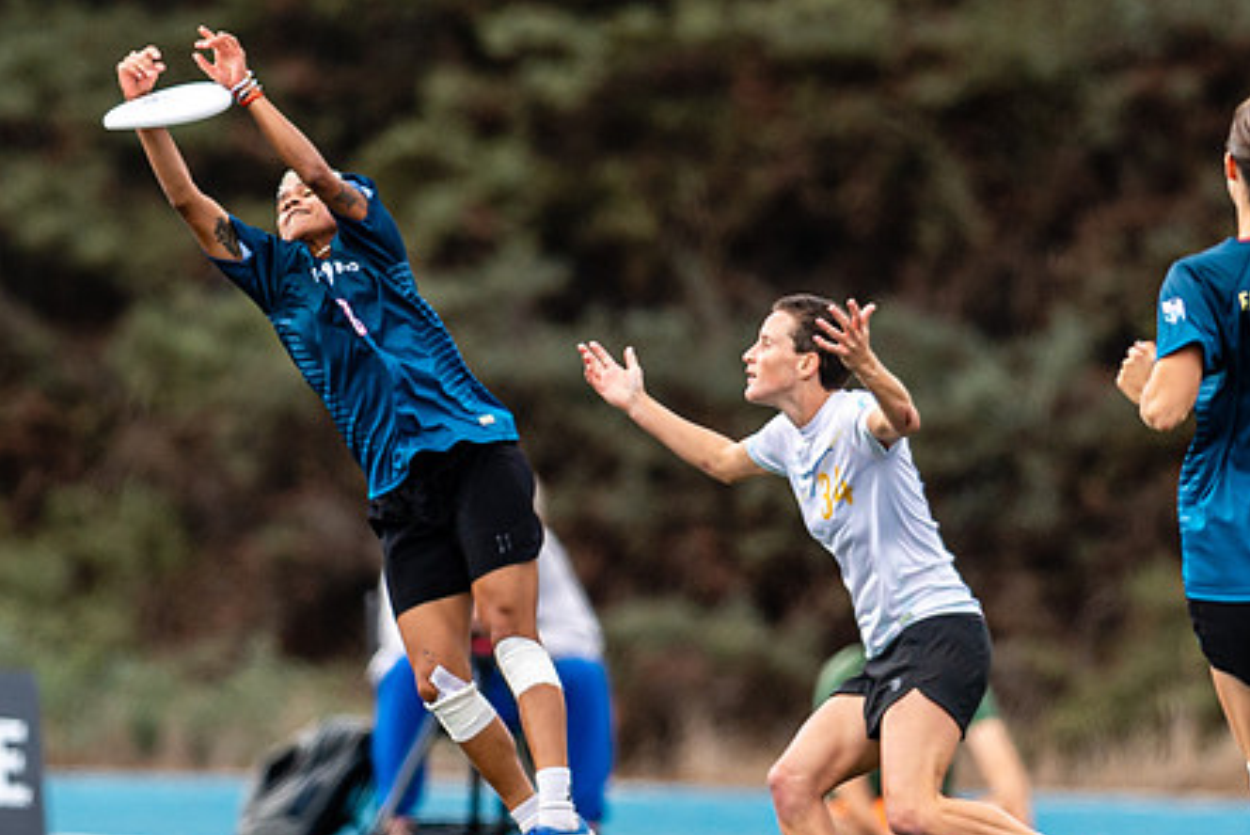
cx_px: 451
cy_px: 344
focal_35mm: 1172
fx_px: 40720
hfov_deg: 1.8
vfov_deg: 1.2
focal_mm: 400
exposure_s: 1/1000
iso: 100
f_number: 2.8
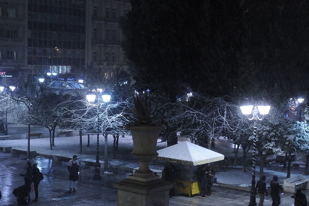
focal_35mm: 70
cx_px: 154
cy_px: 103
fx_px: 600
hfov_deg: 28.9
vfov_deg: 19.4
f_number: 6.3
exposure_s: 1/30
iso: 3200
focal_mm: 70
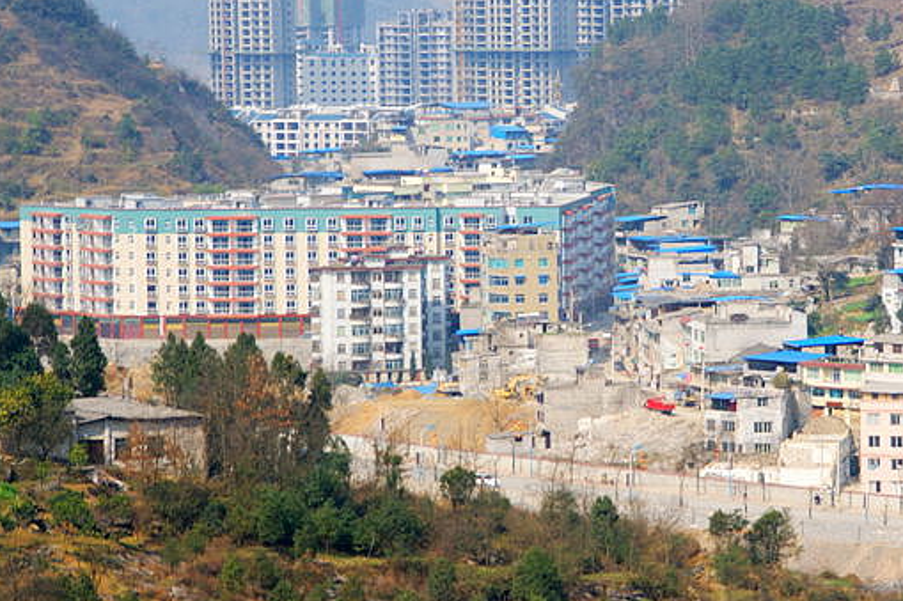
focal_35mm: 177
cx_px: 591
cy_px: 154
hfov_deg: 11.6
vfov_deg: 7.8
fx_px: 4433
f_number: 5.6
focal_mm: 75
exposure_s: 1/1250
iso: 200
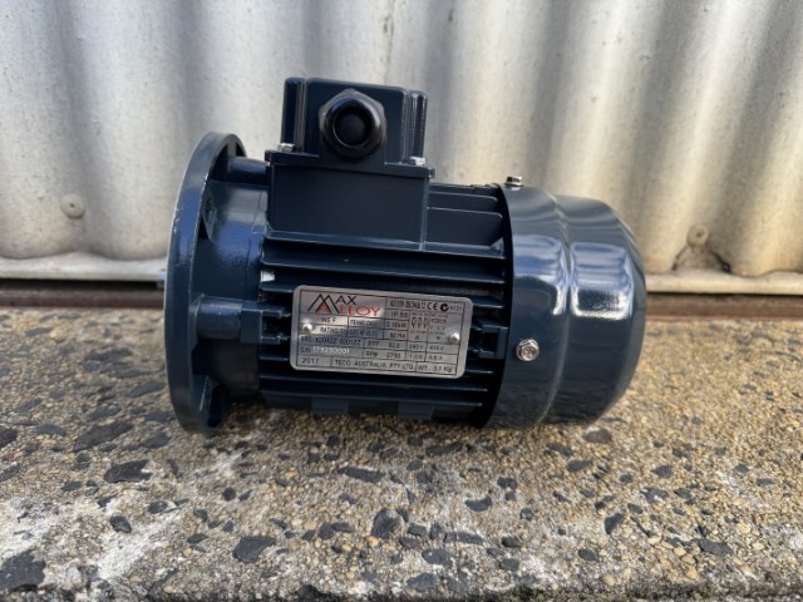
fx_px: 557
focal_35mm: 24
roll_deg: -2.3
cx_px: 402
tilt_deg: -23.4
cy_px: 301
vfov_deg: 56.8
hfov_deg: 71.6
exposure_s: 1/477
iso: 80
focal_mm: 6.76
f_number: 1.78
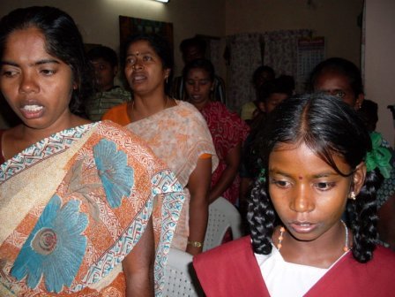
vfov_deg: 37.7
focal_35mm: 38
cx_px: 198
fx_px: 434
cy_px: 148
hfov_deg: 49.0
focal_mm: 6.3
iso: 100
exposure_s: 1/45
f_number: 2.8
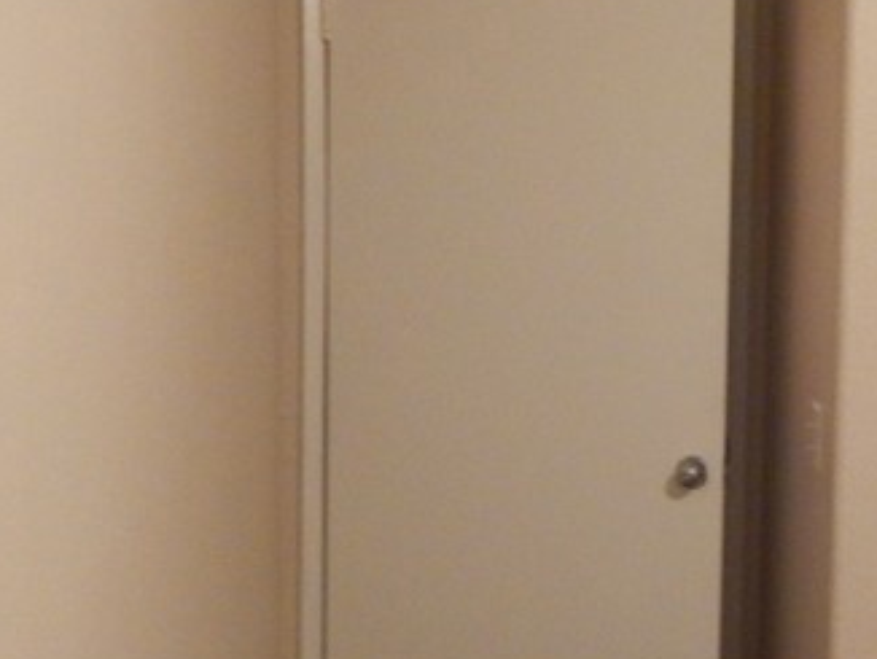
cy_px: 309
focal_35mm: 69
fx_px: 1749
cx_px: 855
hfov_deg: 26.8
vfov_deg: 21.3
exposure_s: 1/10
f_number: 3
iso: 400
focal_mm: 4
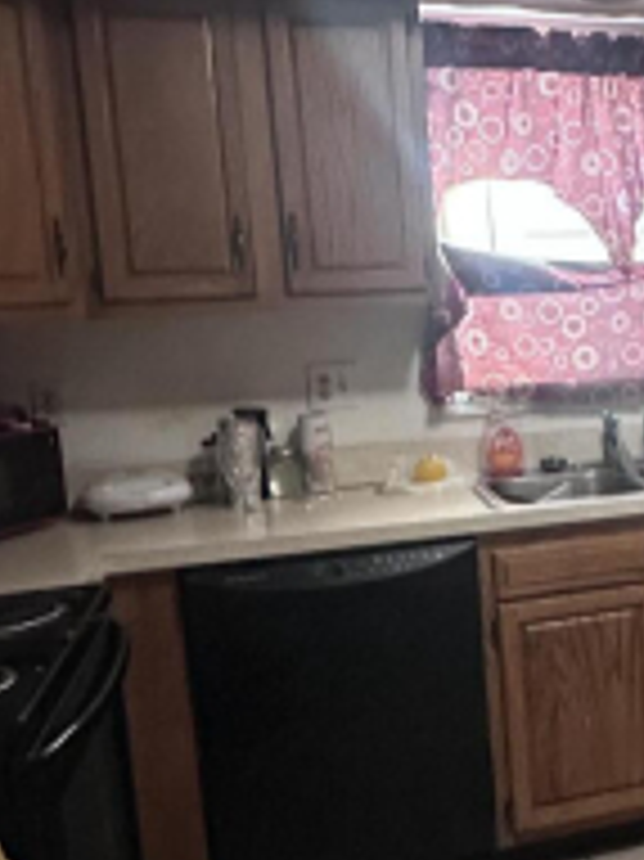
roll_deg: +2.3
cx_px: 806
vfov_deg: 38.9
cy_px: 439
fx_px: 1217
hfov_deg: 25.9
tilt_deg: -6.4
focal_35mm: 49
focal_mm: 2.22
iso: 800
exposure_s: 1/60
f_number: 2.2
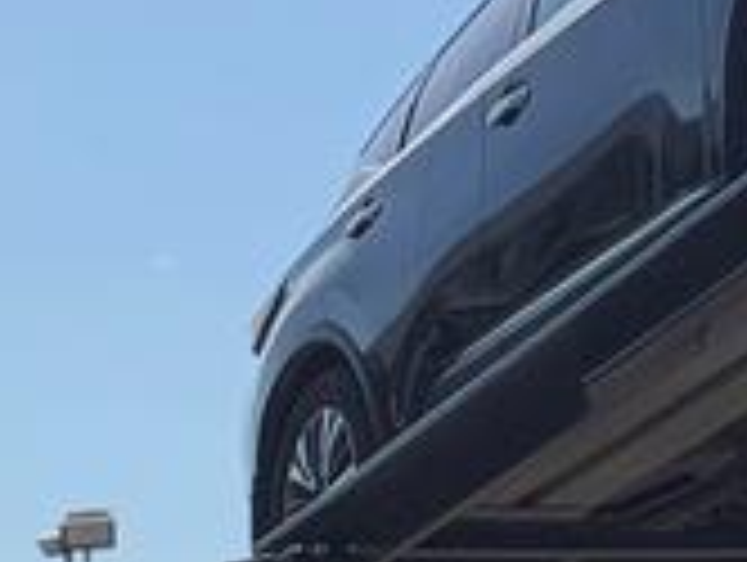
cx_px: -1404
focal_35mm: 200
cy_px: 1178
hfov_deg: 8.5
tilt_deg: -1.0
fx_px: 4322
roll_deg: +0.1
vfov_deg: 7.1
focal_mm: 5.96
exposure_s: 1/6329
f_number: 1.6
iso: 50
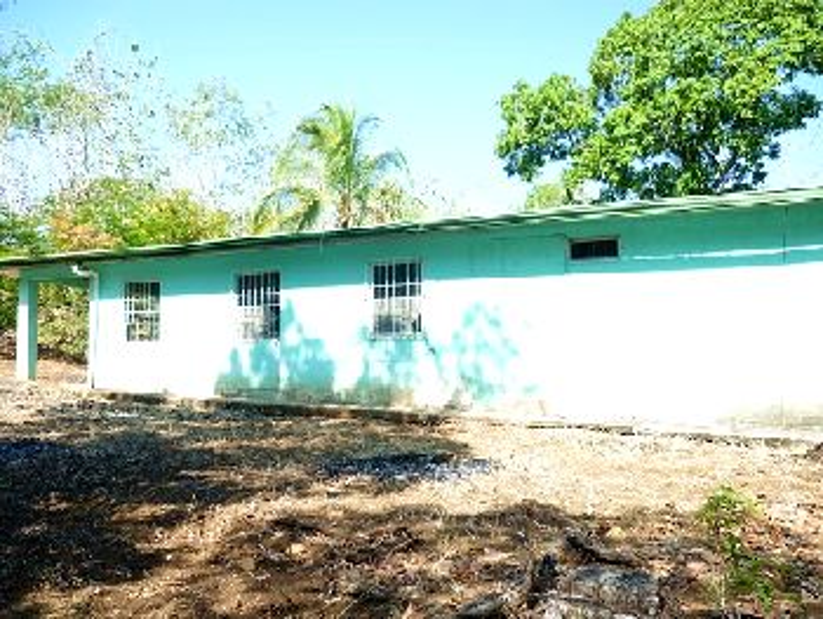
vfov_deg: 45.5
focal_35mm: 31
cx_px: 412
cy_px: 310
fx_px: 738
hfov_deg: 58.3
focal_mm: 5.5
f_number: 2.8
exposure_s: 1/320
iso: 80
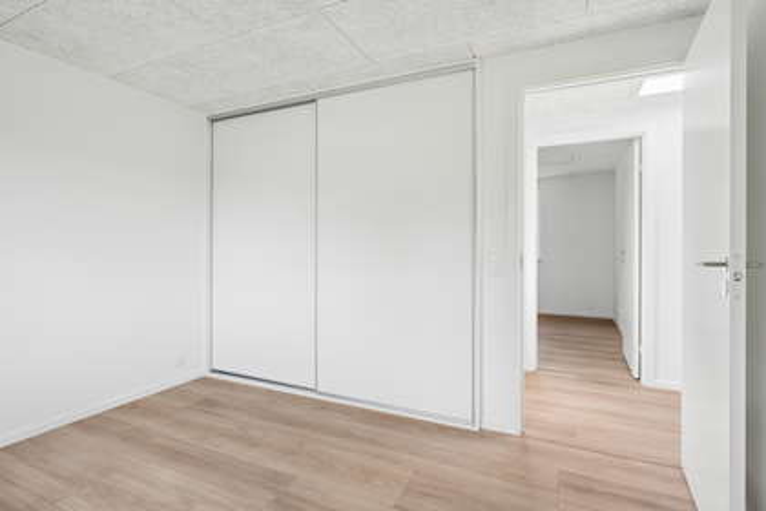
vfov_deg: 68.9
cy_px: 256
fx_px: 372
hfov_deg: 91.6
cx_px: 383
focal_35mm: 18
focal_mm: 17.5
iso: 640
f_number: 9
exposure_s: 1/100
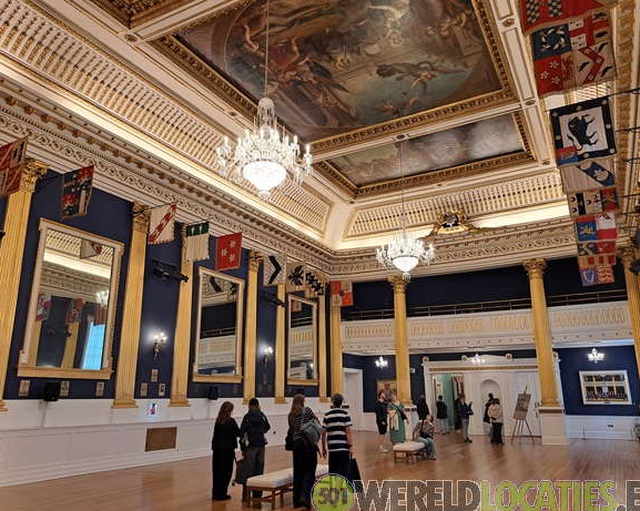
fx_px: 492
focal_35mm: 26
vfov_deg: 54.9
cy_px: 257
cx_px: 322
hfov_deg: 66.1
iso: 100
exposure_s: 1/50
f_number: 1.8
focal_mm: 5.23
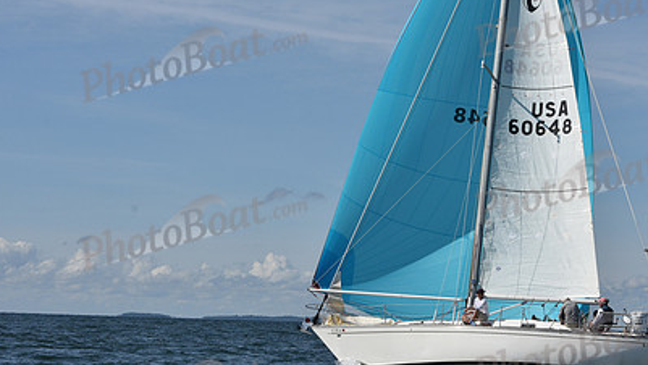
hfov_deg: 20.1
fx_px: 1822
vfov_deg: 11.4
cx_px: 393
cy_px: 122
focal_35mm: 106
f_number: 10
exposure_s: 1/1250
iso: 250
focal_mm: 70
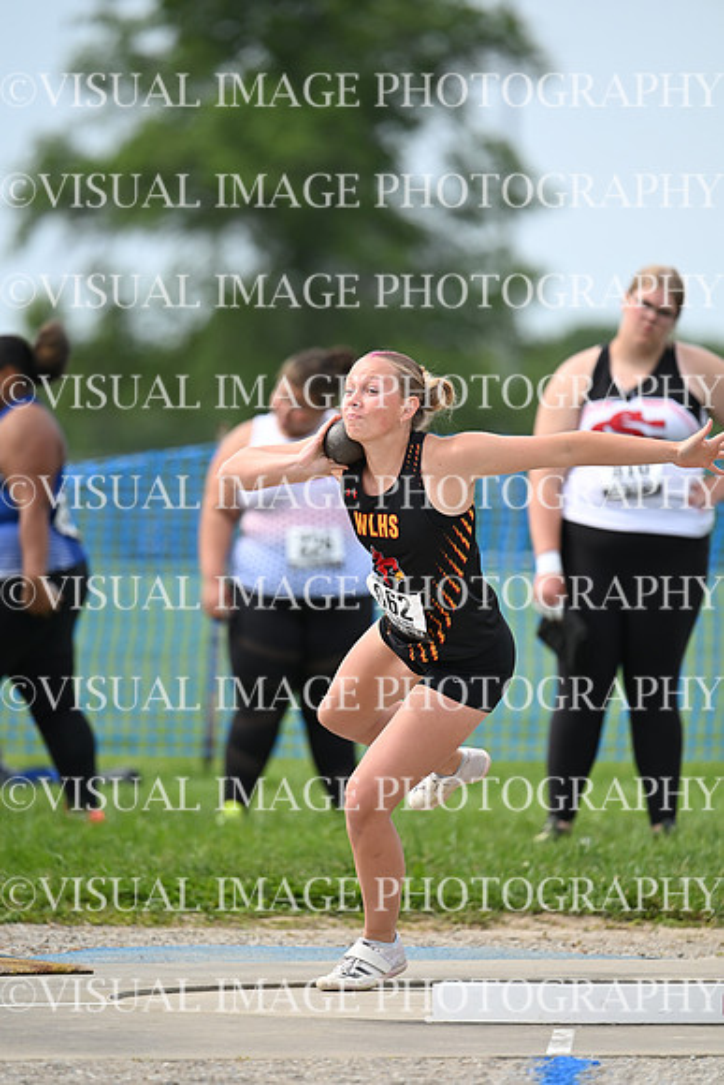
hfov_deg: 3.4
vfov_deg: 5.2
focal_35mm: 400
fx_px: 12059
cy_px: 542
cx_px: 362
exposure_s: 1/2500
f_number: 4.5
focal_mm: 400
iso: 500
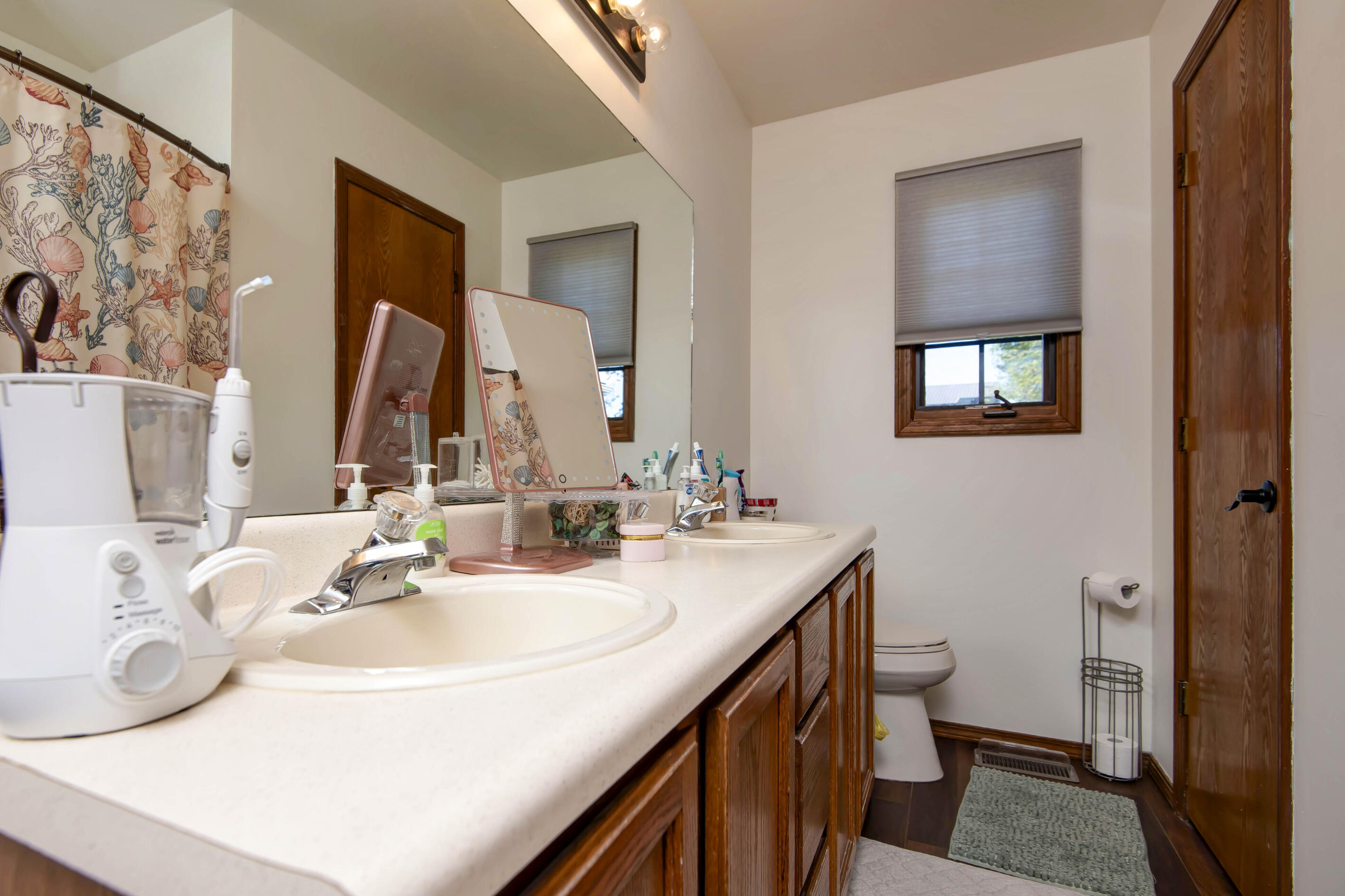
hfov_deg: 93.2
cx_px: 633
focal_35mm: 17
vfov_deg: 70.4
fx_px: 635
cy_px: 471
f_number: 6.3
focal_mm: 16
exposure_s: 1/125
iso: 200
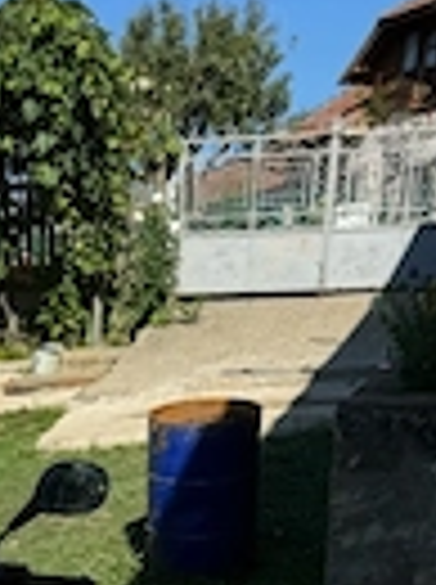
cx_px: -112
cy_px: 864
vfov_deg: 22.1
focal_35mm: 74
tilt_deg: -23.2
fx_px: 1247
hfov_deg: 18.6
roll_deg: +0.7
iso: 80
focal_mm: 6.76
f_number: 1.78
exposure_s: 1/5348
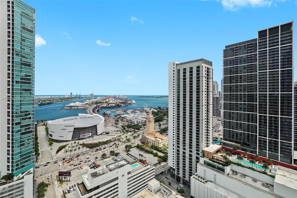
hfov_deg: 100.4
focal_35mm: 15
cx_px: 148
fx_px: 124
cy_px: 99
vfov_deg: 77.3
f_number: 8
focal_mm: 10
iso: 200
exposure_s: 1/500
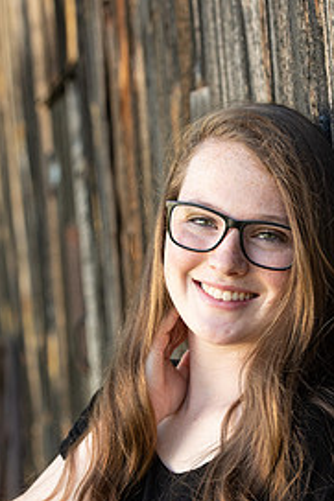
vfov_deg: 13.7
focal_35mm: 149
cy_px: 383
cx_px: 227
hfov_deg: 9.2
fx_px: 2076
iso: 400
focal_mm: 90
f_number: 5.6
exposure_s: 1/200
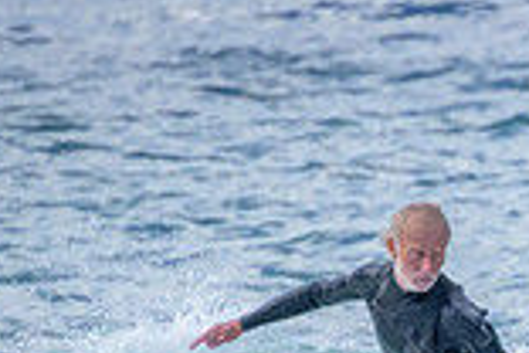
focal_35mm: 2965
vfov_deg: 0.5
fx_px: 43566
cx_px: 716
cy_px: 545
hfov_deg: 0.7
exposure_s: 1/1000
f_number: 11
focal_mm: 800
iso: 5000
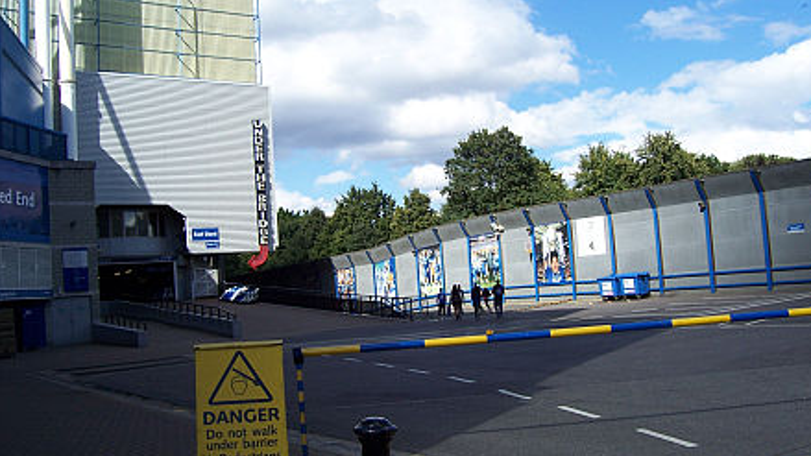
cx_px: 412
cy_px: 222
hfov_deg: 52.8
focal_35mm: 38
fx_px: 817
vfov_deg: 31.2
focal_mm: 5.6
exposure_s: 1/350
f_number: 5.6
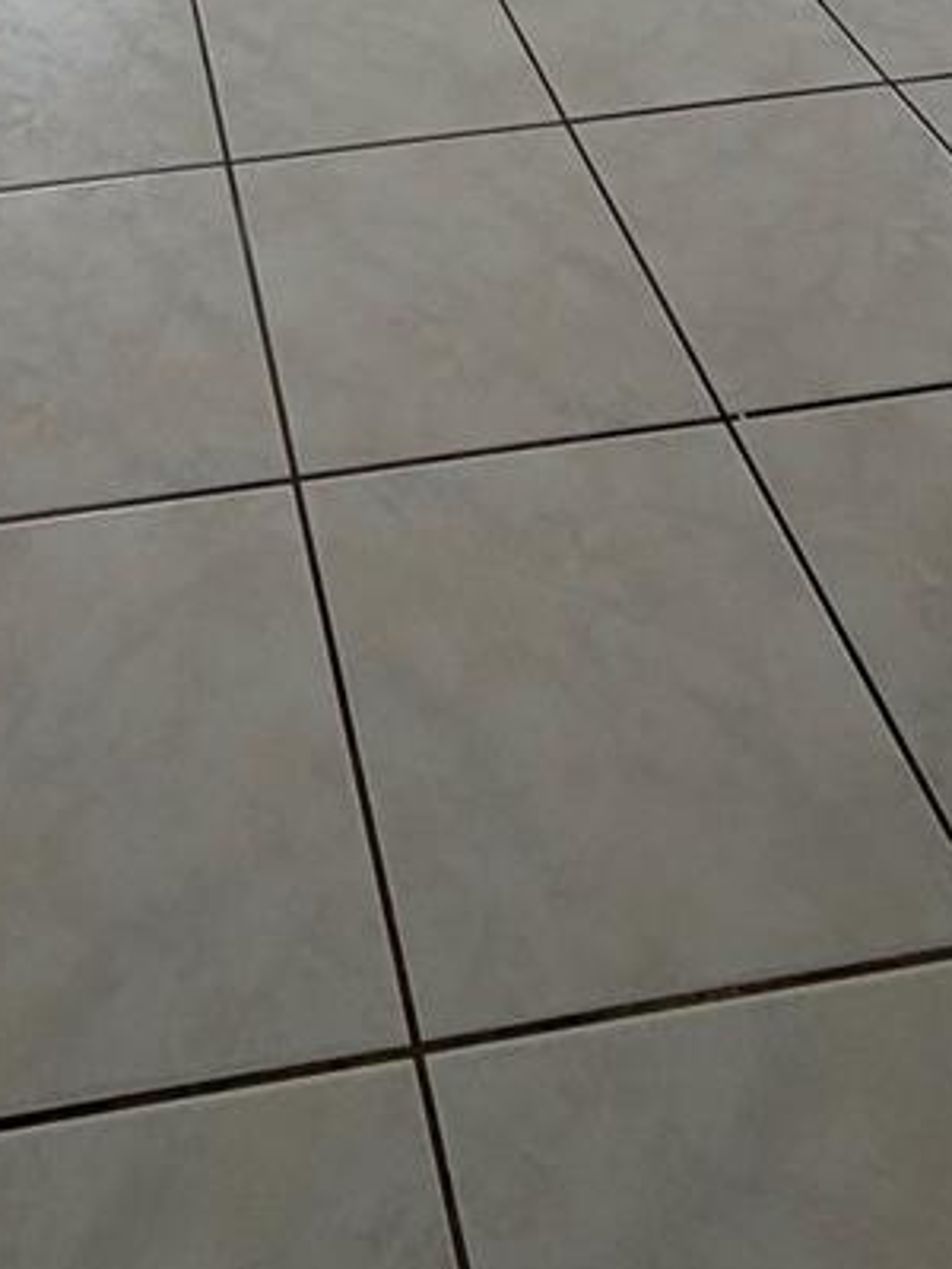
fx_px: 1540
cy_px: -562
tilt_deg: -14.9
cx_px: 165
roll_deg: +3.1
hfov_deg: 33.2
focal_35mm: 42
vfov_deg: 29.9
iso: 64
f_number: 2.2
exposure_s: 1/121
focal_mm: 2.22
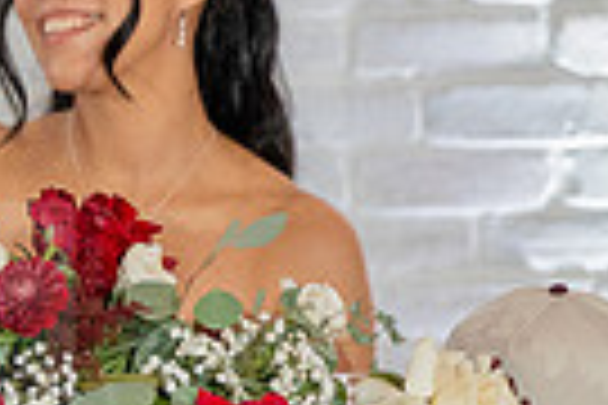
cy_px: 217
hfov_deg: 4.6
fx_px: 7481
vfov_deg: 3.1
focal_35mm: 443
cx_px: -444
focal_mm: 93
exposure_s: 1/320
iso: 1600
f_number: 2.8
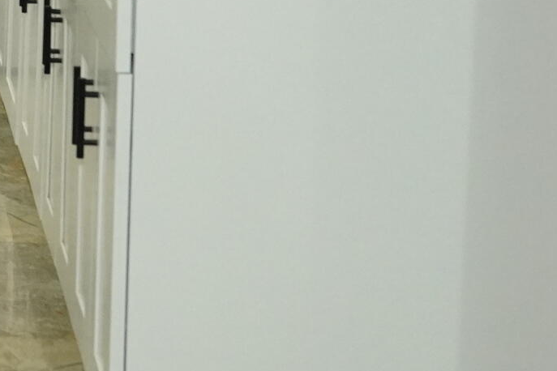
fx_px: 2027
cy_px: -161
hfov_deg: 14.4
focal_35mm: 131
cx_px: -326
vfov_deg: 10.2
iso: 2000
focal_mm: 20
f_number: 4
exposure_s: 1/100
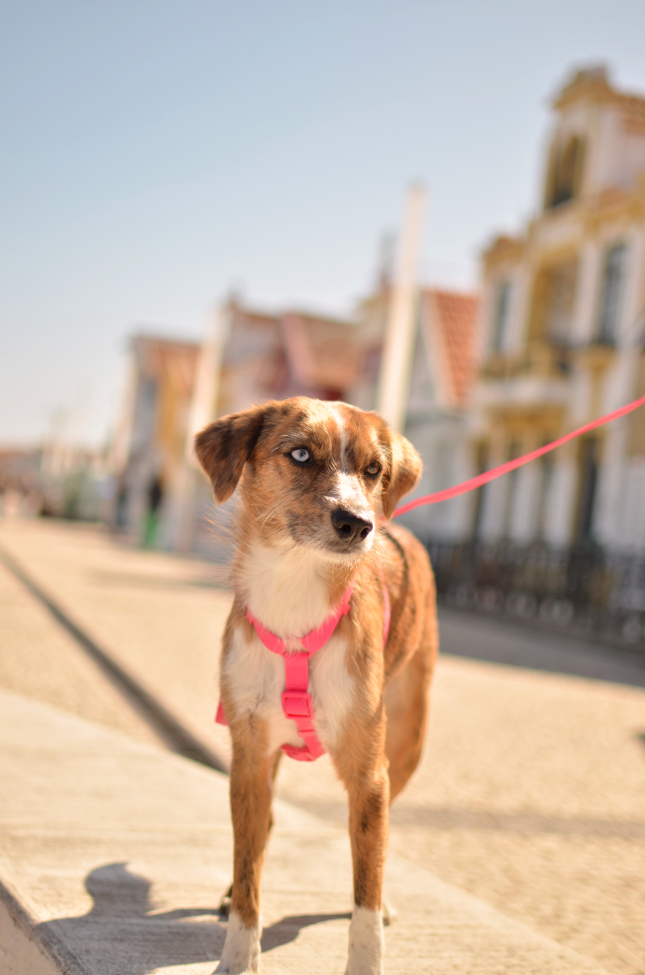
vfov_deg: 37.9
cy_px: 488
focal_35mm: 52
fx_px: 1417
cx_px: 322
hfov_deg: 25.6
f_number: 1.8
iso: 100
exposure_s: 1/4000
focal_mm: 35
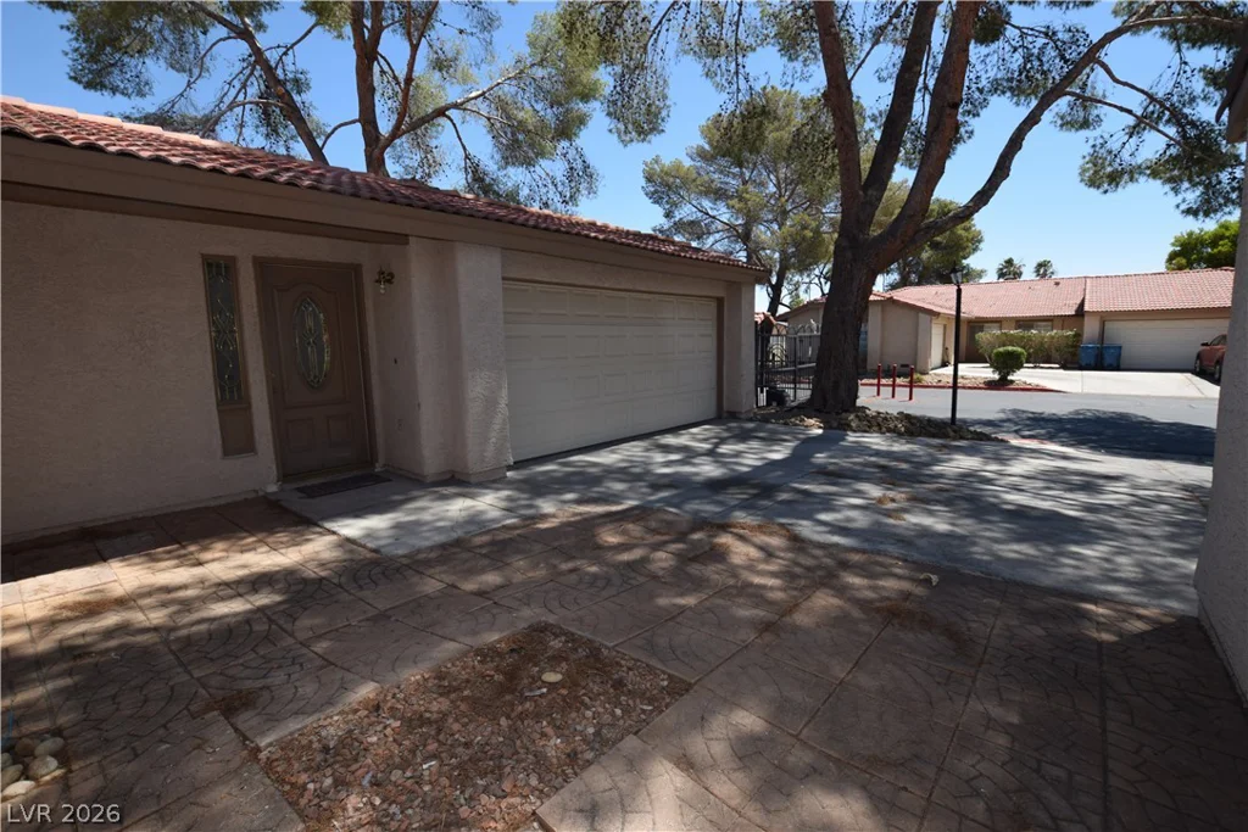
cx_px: 624
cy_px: 416
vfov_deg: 77.3
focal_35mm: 15
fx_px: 520
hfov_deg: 100.4
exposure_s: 1/200
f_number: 7.1
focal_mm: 10
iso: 100
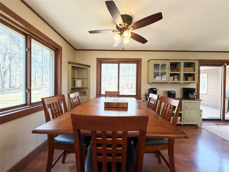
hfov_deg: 102.1
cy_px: 86
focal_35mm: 14
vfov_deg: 85.7
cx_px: 114
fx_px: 93
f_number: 2.2
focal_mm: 2.22
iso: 200
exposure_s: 1/120
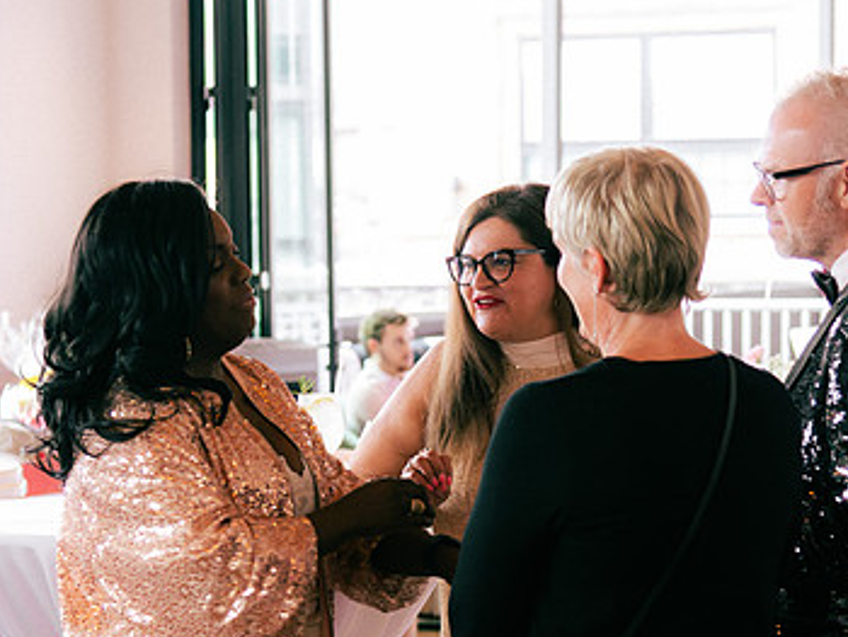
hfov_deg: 15.3
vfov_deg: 11.5
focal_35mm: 129
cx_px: 444
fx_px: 3162
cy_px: 431
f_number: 4
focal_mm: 65
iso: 3200
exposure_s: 1/160
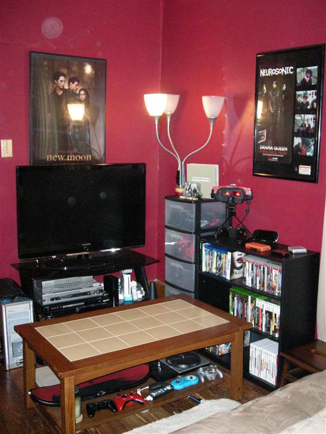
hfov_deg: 37.7
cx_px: 163
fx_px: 477
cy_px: 217
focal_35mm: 38
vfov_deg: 49.0
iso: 612
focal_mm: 6.3
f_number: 3.2
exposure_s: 1/60
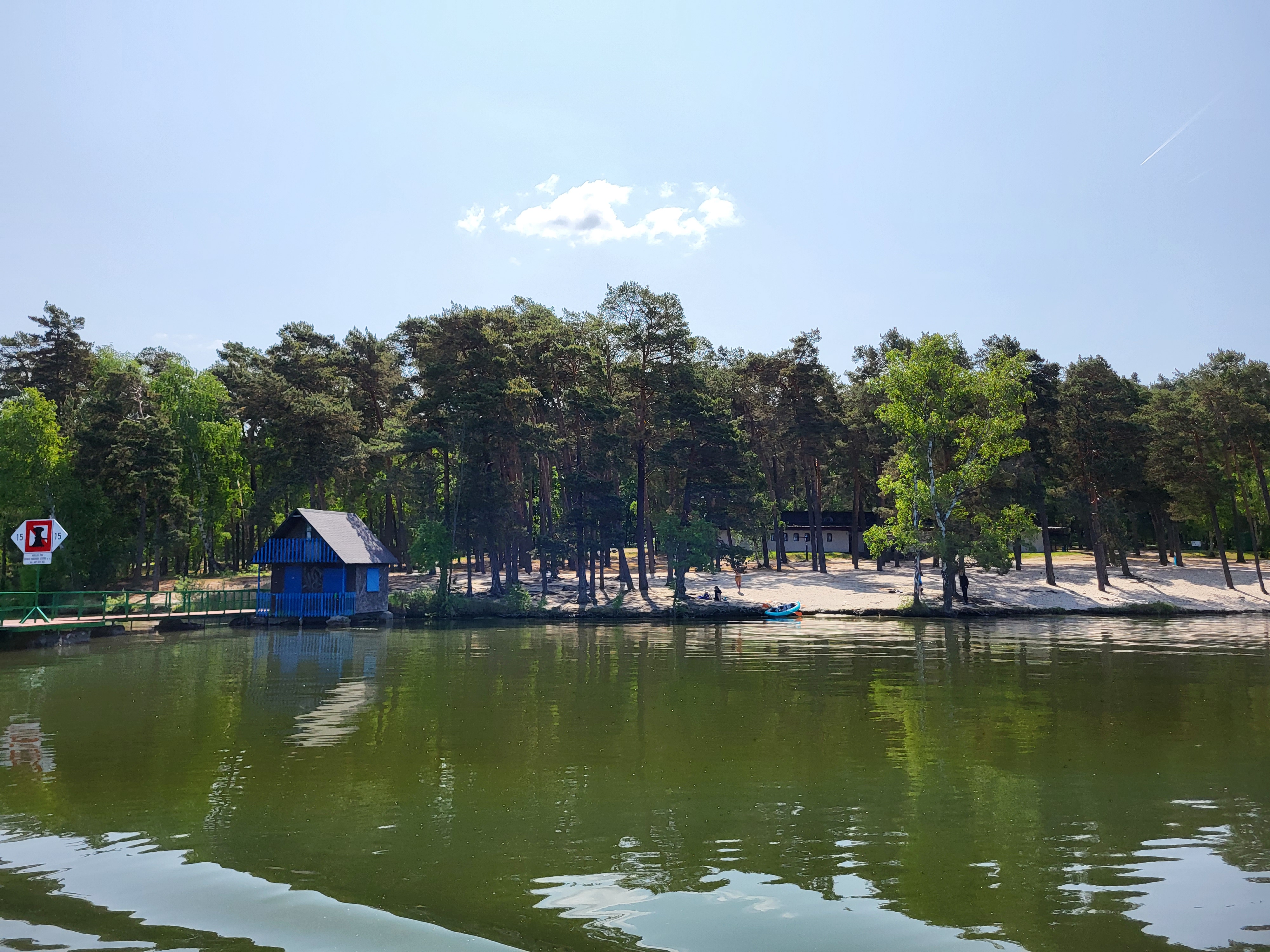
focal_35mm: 26
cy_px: 476
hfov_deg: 67.3
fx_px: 954
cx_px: 635
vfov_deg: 53.1
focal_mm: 5.4
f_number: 1.8
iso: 40
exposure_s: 1/3075
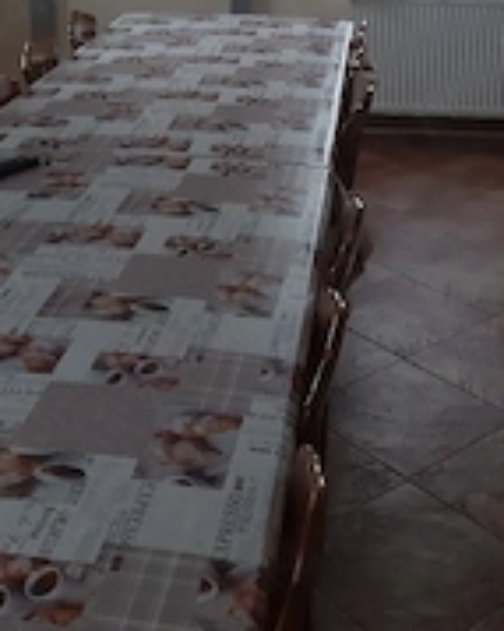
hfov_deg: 25.7
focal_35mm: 59
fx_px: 1101
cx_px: 321
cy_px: 81
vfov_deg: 30.7
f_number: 1.7
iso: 320
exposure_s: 1/25
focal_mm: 3.93
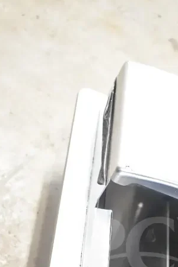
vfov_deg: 29.4
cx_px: 140
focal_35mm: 64
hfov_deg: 21.0
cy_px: 264
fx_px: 475
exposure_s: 1/30
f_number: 3.8
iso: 3200
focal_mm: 21
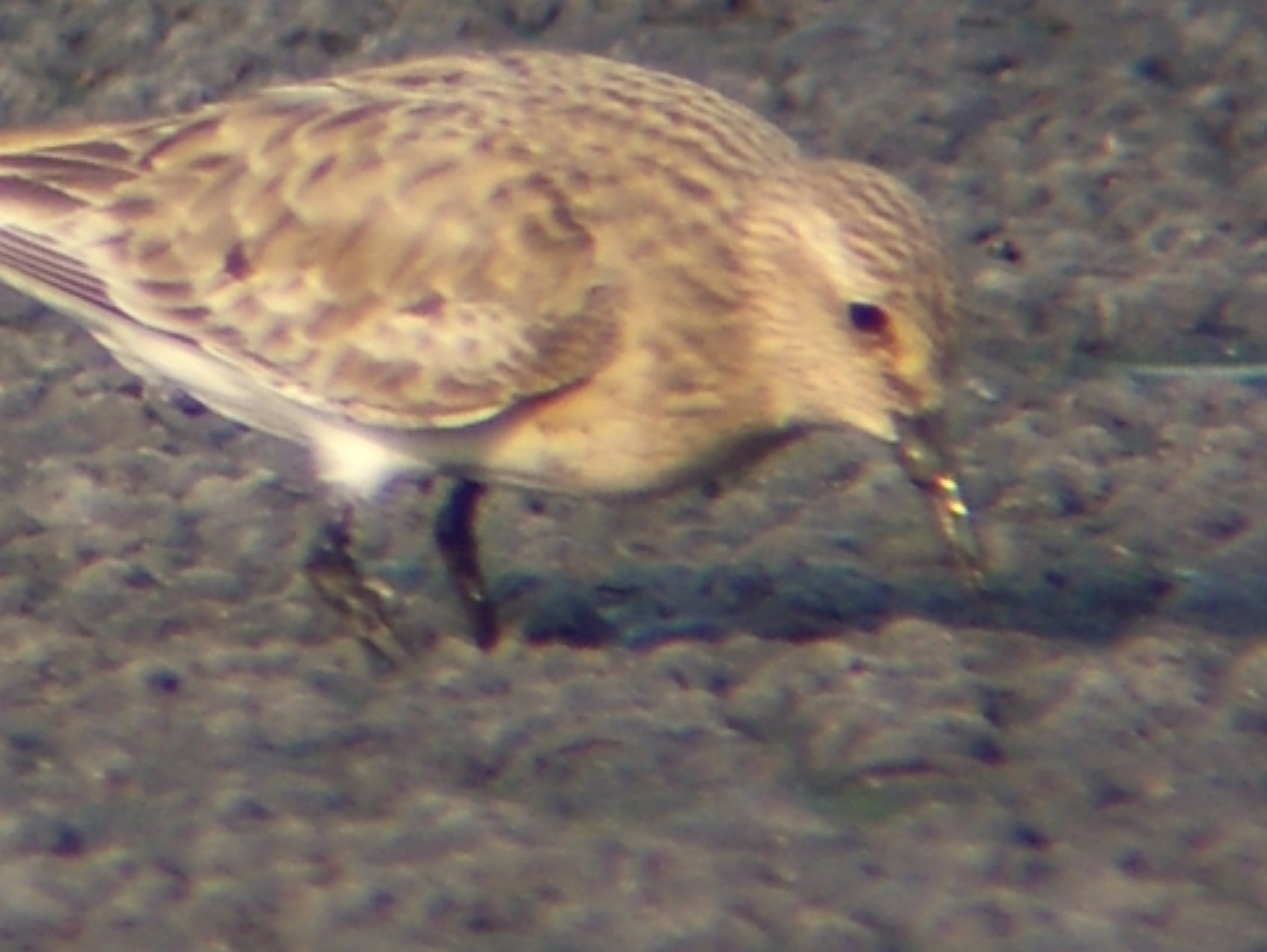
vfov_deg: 10.7
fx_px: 5091
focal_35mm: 139
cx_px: 449
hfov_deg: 14.2
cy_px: 407
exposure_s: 1/50
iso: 100
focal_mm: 17.4
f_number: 4.8
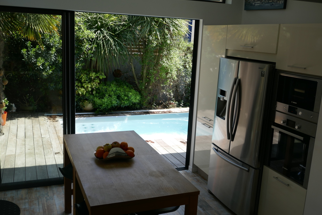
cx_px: 161
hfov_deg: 53.1
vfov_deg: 36.9
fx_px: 322
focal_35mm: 36
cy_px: 108
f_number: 3.4
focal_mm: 12.7
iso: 125
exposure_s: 1/320
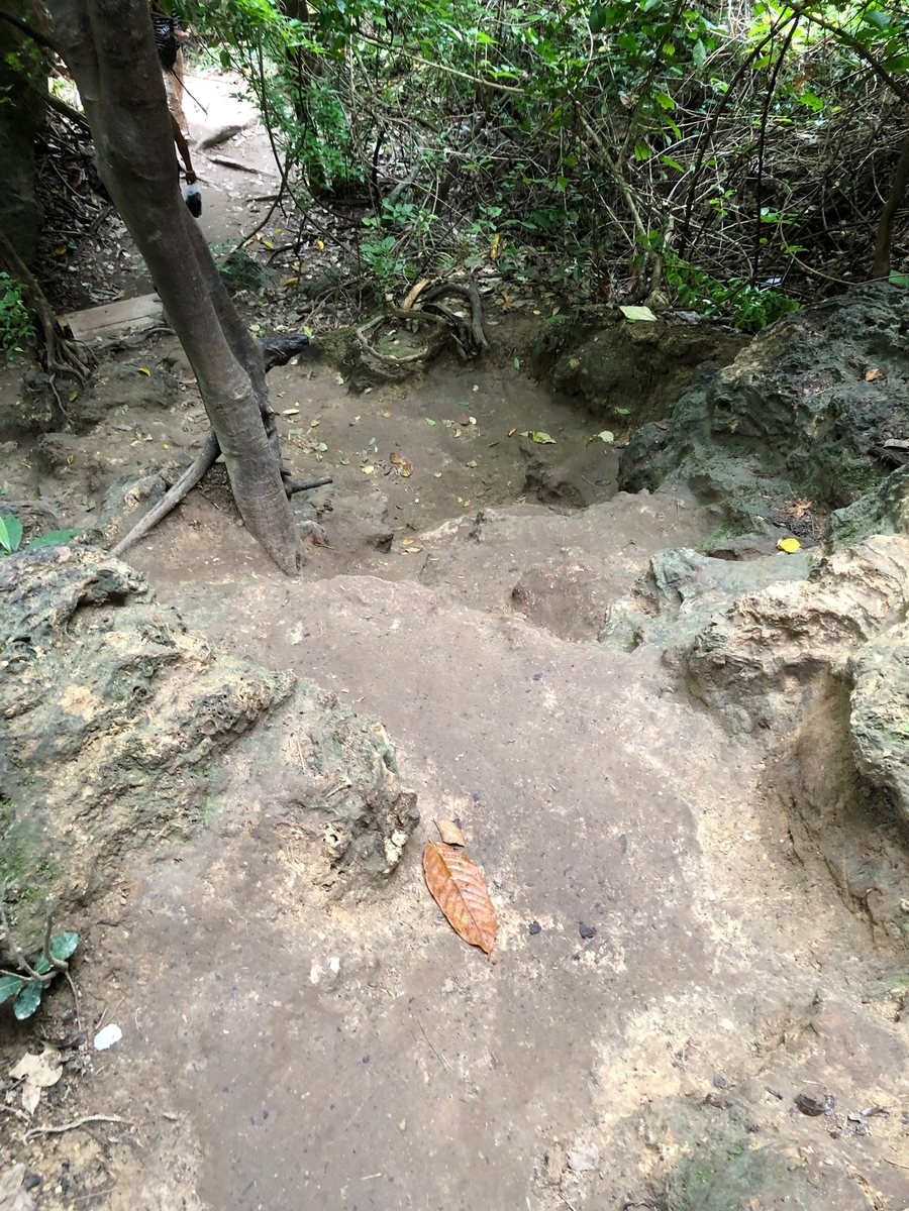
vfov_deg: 63.4
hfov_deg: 49.7
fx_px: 980
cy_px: 606
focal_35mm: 28
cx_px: 454
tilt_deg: -52.3
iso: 40
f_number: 1.8
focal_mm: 4
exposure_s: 1/17
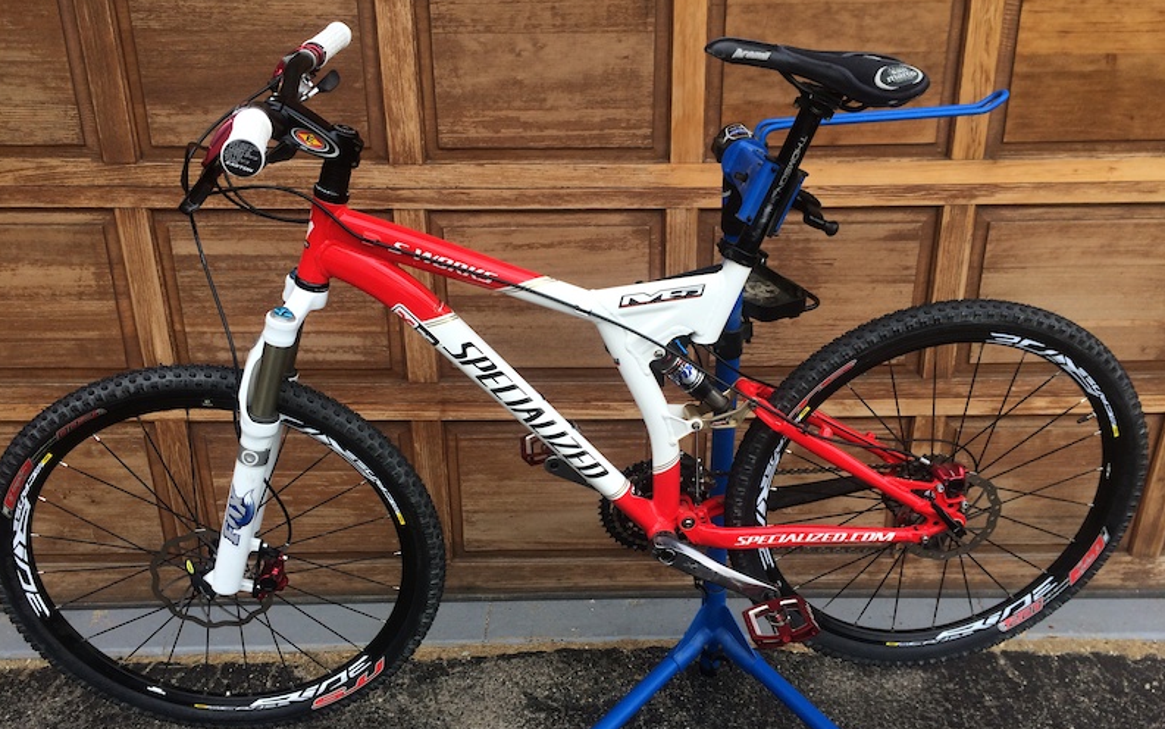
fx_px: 984
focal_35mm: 31
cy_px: 387
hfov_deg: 61.2
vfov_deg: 40.6
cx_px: 583
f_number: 2.2
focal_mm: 4.15
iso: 32
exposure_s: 1/348
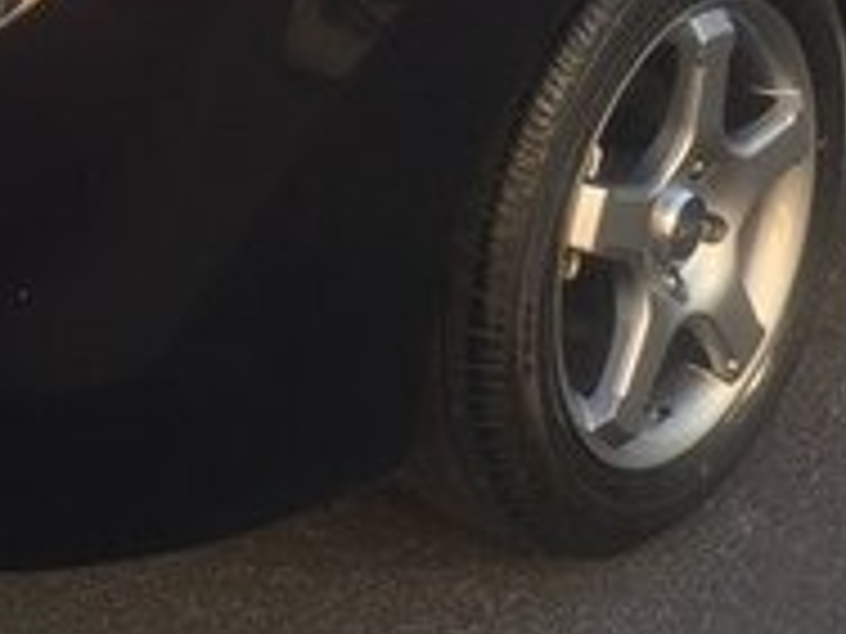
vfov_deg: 13.7
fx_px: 2493
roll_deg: -1.2
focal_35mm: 102
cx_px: 369
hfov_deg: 19.3
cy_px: -299
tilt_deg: -16.5
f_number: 2.2
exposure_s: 1/132
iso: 32
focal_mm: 4.15
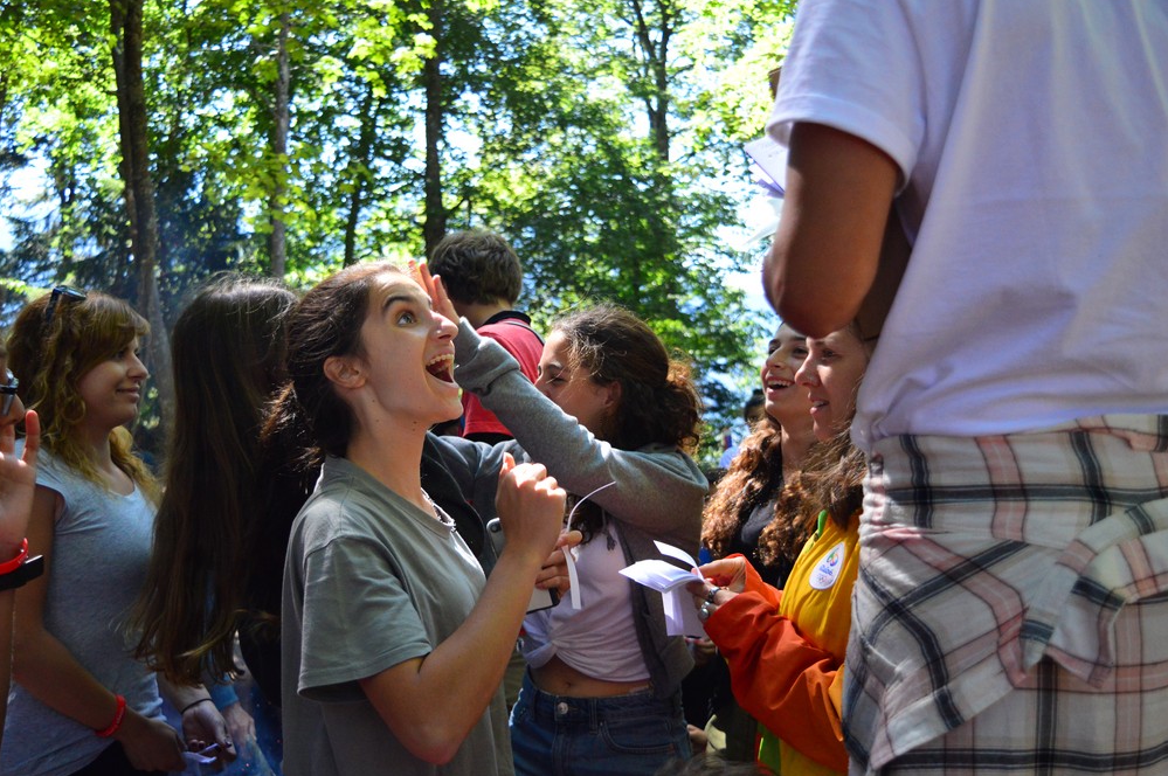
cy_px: 393
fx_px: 1346
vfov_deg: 32.2
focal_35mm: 42
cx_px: 571
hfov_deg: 46.9
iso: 1600
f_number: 4.5
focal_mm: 27
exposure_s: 1/1000
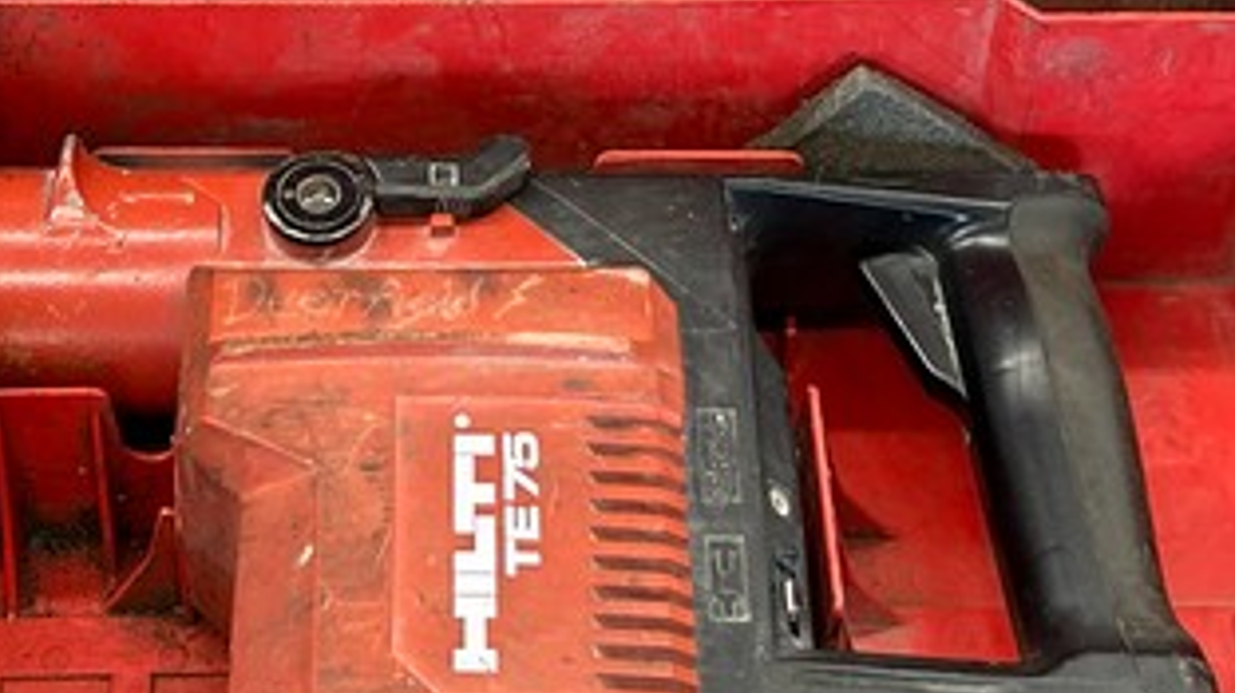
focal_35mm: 93
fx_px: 3043
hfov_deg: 22.8
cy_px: -79
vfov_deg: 12.7
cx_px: 416
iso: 125
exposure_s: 1/60
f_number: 1.5
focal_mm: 5.7
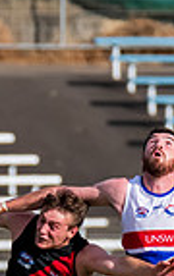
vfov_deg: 0.9
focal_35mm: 2434
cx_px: 49
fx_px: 18375
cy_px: 206
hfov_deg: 0.5
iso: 1000
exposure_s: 1/5000
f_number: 6
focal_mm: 450
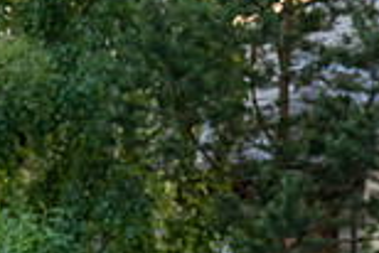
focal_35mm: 263
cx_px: 485
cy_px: 399
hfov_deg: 7.7
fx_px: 2771
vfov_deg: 5.2
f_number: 2.8
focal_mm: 70
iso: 2000
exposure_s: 1/1000
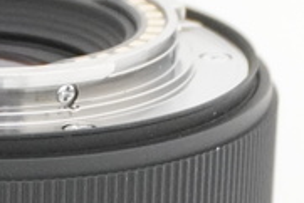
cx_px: -40
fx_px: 2856
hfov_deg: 6.1
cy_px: 503
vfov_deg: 4.0
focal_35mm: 338
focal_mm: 34
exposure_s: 1/60
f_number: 5
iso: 3200
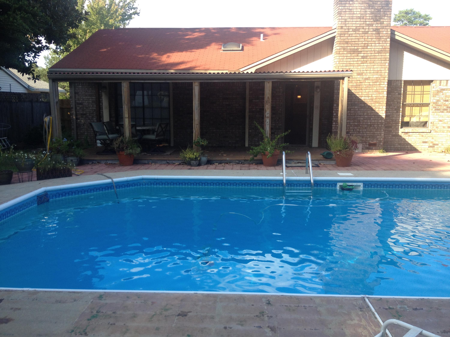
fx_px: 455
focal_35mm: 35
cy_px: 168
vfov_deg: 40.7
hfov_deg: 52.6
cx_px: 225
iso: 50
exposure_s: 1/321
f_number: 2.4
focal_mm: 4.28
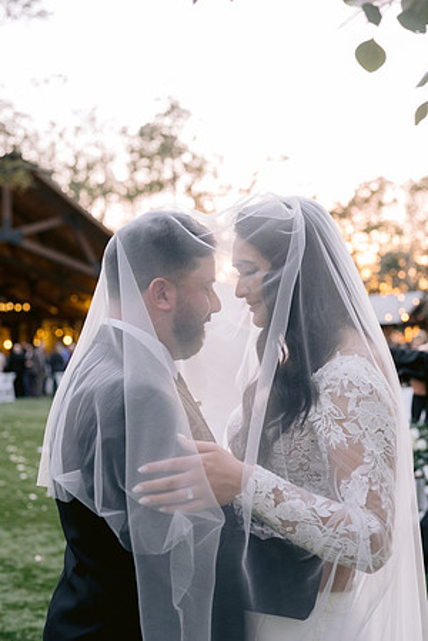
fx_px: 892
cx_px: 214
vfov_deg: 39.6
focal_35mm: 50
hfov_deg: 27.0
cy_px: 320
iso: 800
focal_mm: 50
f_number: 3.5
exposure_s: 1/125
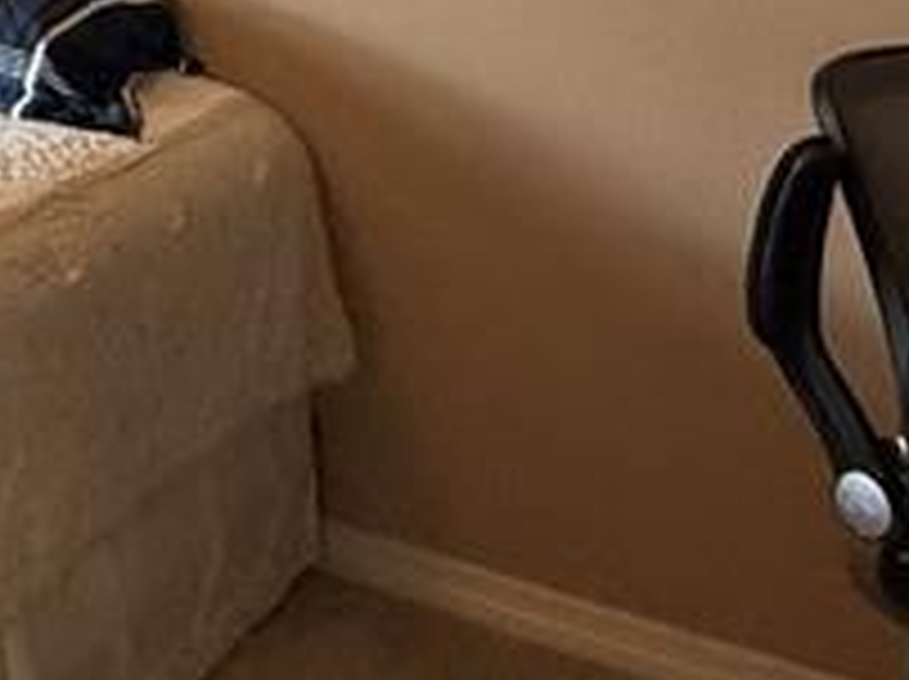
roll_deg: -1.8
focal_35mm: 71
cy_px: -254
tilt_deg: -1.0
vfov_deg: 18.9
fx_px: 1862
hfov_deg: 24.1
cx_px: -270
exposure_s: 1/120
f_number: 2.2
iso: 500
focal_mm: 2.22
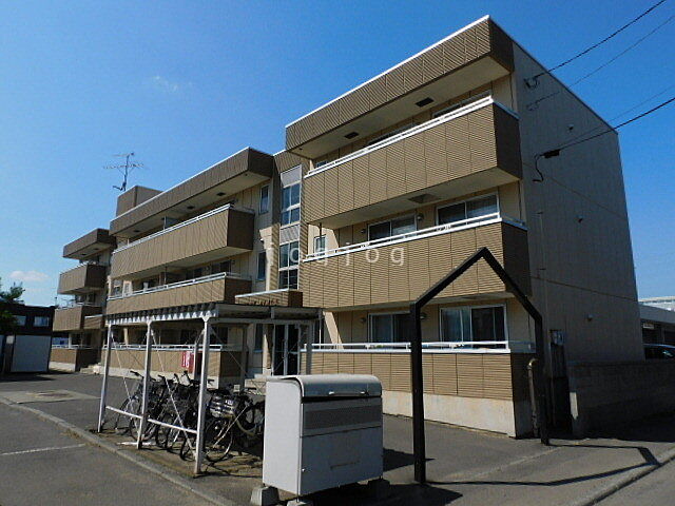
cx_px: 338
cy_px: 253
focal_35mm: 24
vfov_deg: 56.8
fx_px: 468
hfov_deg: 71.6
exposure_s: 1/1250
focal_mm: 4.3
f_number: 4.8
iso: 125
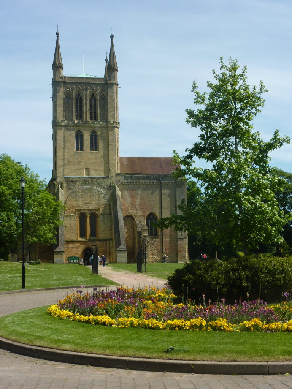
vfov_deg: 44.8
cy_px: 194
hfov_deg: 34.3
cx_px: 146
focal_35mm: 42
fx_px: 472
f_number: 5
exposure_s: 1/400
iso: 80
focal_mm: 6.9
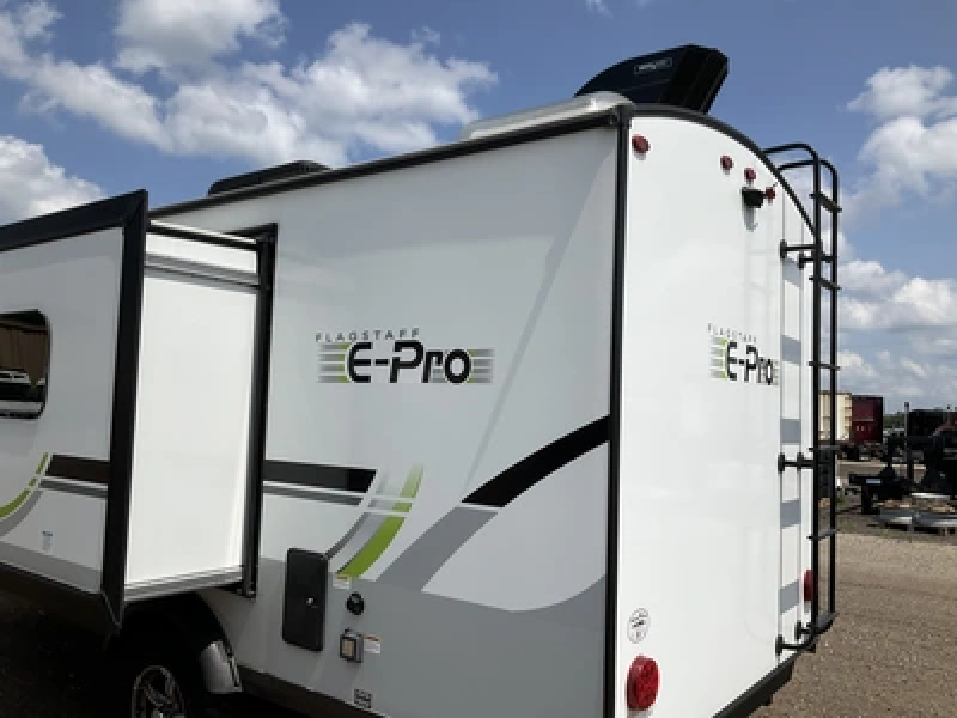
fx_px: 802
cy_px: 359
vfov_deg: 48.2
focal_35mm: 29
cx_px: 478
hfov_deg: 61.7
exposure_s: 1/3788
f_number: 1.8
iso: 25
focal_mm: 3
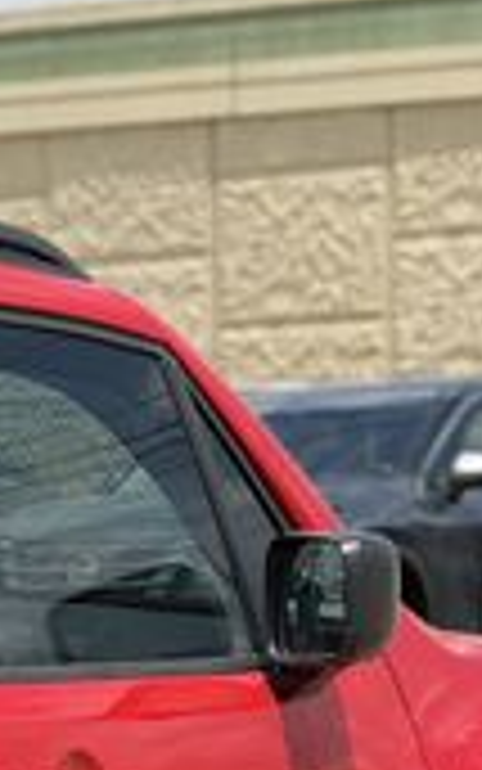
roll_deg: +4.2
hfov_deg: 6.6
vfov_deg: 10.8
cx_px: -653
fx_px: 3990
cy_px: 1009
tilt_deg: -6.3
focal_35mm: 190
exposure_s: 1/4098
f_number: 1.78
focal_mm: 6.76
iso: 80
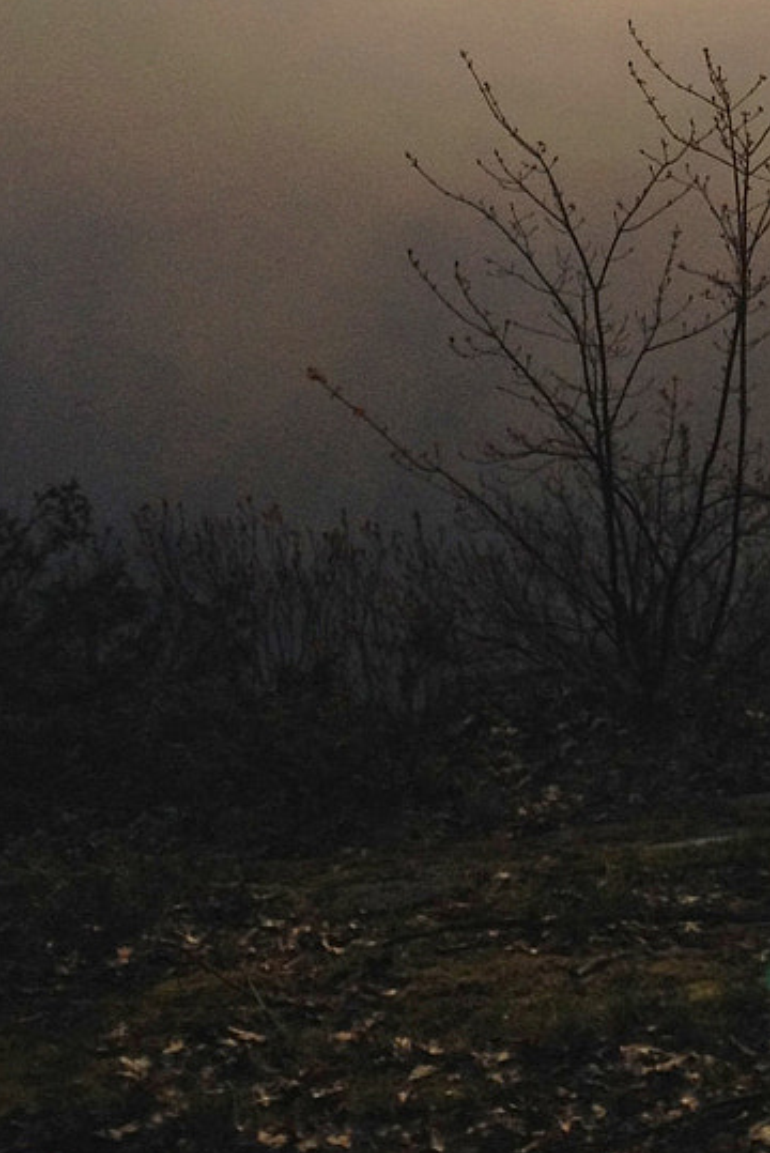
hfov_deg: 12.6
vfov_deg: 18.0
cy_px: -220
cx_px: 727
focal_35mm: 108
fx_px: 3460
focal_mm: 4.28
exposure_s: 1/3247
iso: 50
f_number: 2.4
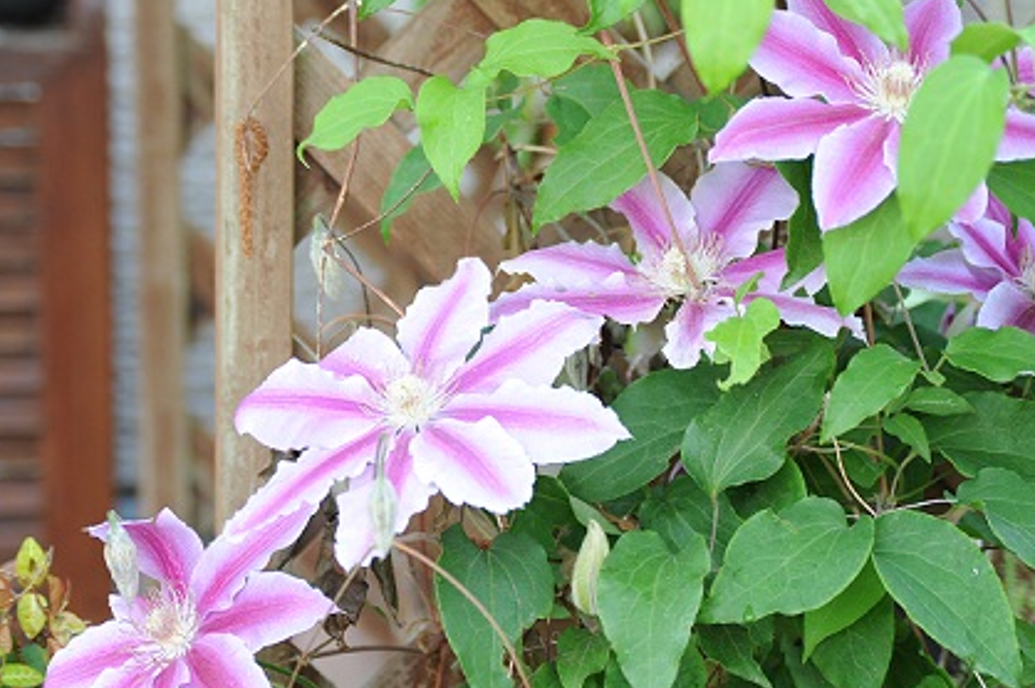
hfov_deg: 14.7
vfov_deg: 9.8
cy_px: 281
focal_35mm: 140
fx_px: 4022
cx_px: 500
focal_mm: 105
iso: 640
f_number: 5.6
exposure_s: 1/125
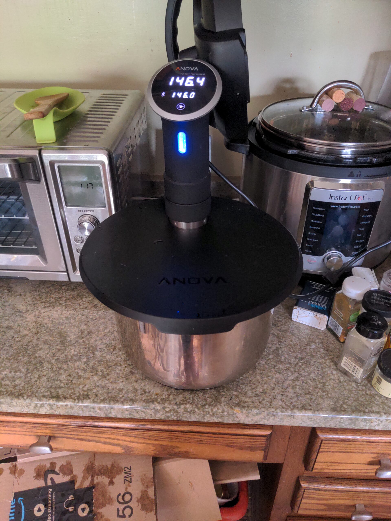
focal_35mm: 25
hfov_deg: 54.9
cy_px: 260
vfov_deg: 69.4
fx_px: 377
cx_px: 196
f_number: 1.73
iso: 424
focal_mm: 4.38
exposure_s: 1/24
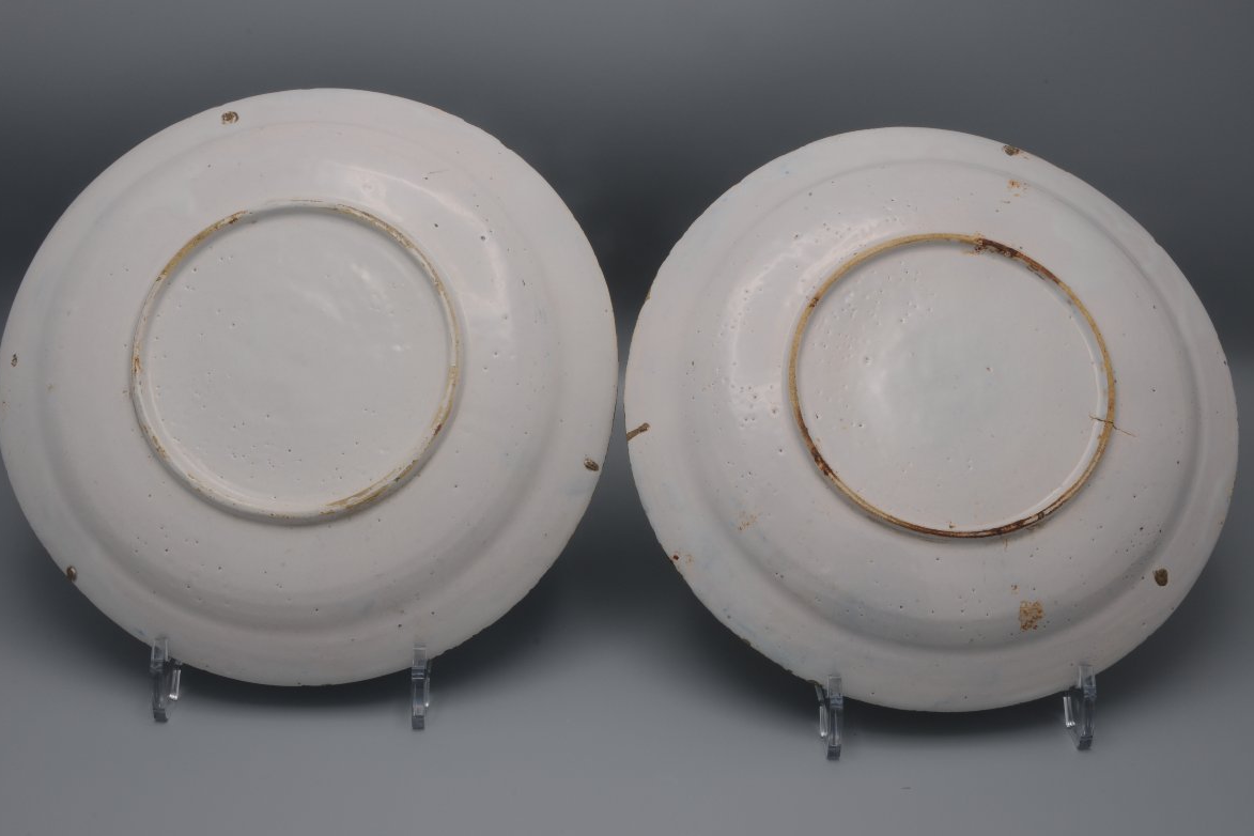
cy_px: 417
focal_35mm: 46
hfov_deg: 42.7
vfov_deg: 29.2
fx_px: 1602
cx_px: 618
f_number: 20
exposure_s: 1/8
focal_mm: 30
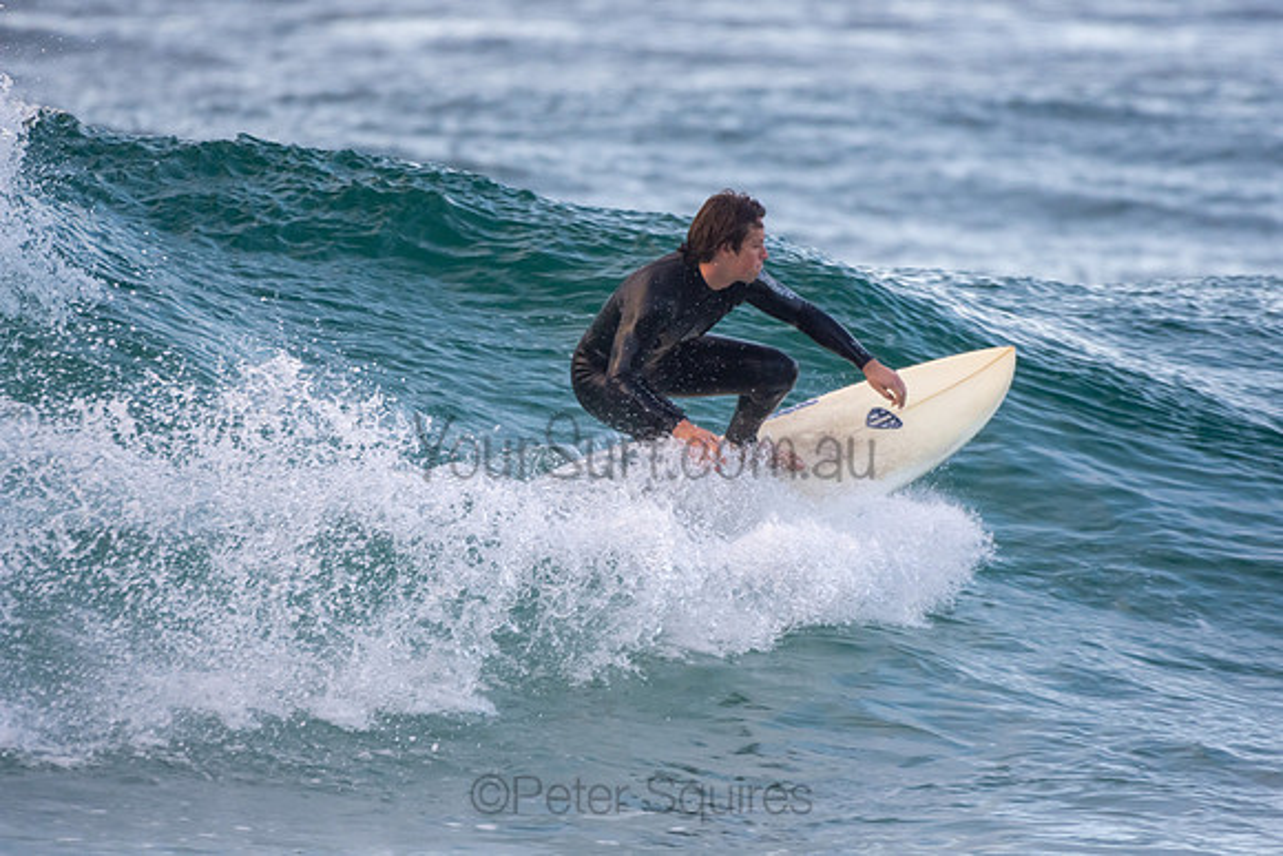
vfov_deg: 1.8
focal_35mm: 750
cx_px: 642
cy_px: 428
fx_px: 26734
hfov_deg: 2.7
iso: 1000
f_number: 5.6
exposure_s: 1/500
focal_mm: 500
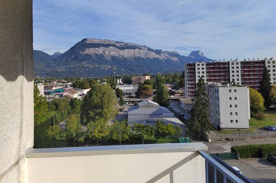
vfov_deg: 47.5
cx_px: 121
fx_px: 207
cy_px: 71
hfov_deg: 67.2
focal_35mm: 27
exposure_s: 1/2400
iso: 300
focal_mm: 5.52
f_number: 1.9
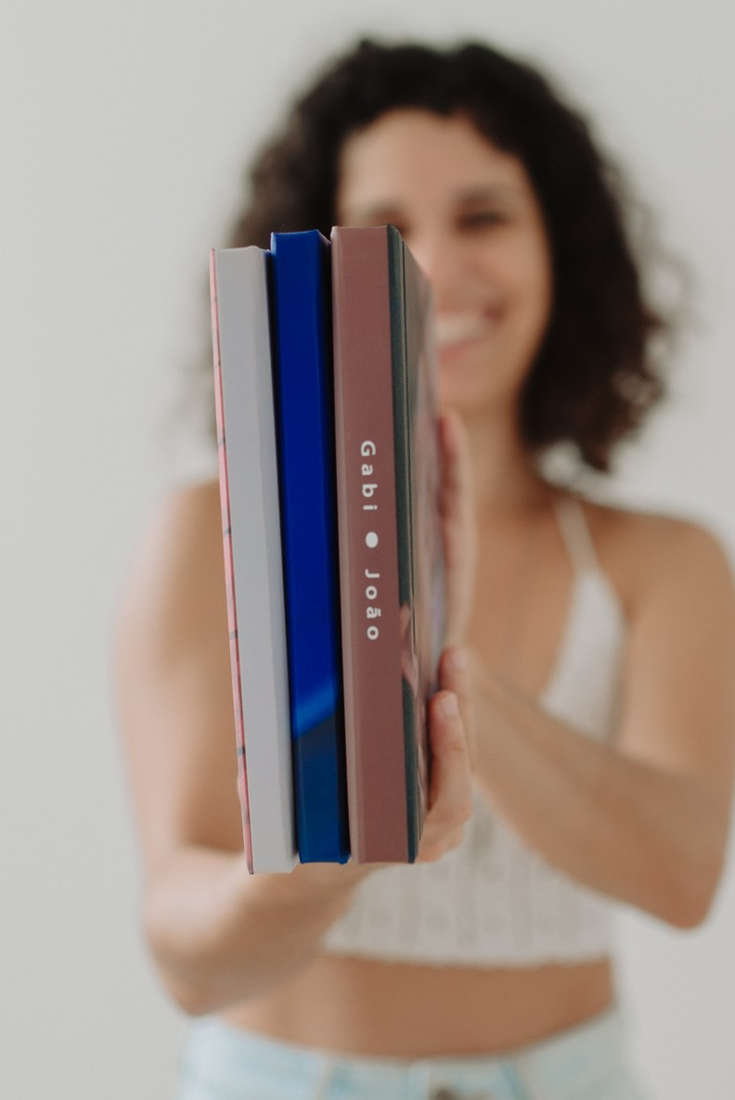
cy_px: 508
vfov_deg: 33.9
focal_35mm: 59
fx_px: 1805
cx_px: 418
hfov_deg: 23.0
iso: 200
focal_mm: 35
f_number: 1.7
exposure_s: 1/1000
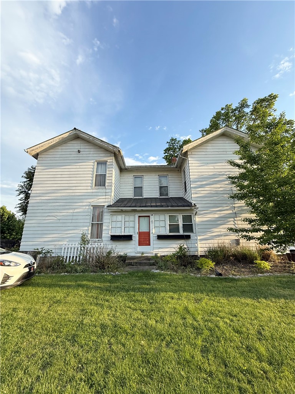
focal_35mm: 14
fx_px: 159
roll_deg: -0.4
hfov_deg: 85.7
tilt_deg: +15.6
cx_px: 148
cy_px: 197
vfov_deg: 102.1
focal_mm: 2.22
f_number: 2.2
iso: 50
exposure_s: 1/574
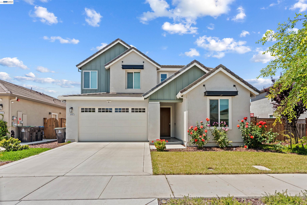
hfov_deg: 90.0
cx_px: 154
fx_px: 153
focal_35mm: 18
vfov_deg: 67.4
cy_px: 102
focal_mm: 18
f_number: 8
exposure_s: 1/100
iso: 100
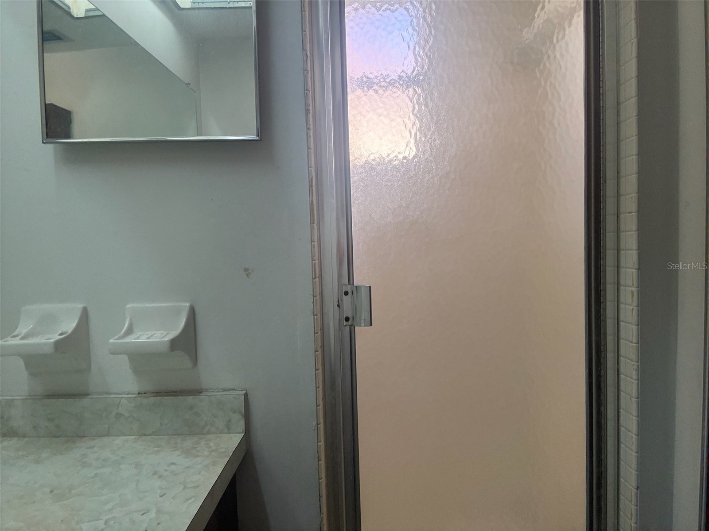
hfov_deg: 73.9
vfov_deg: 58.9
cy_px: 266
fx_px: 471
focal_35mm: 23
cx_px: 354
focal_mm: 2.69
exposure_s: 1/120
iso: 125
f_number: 1.9
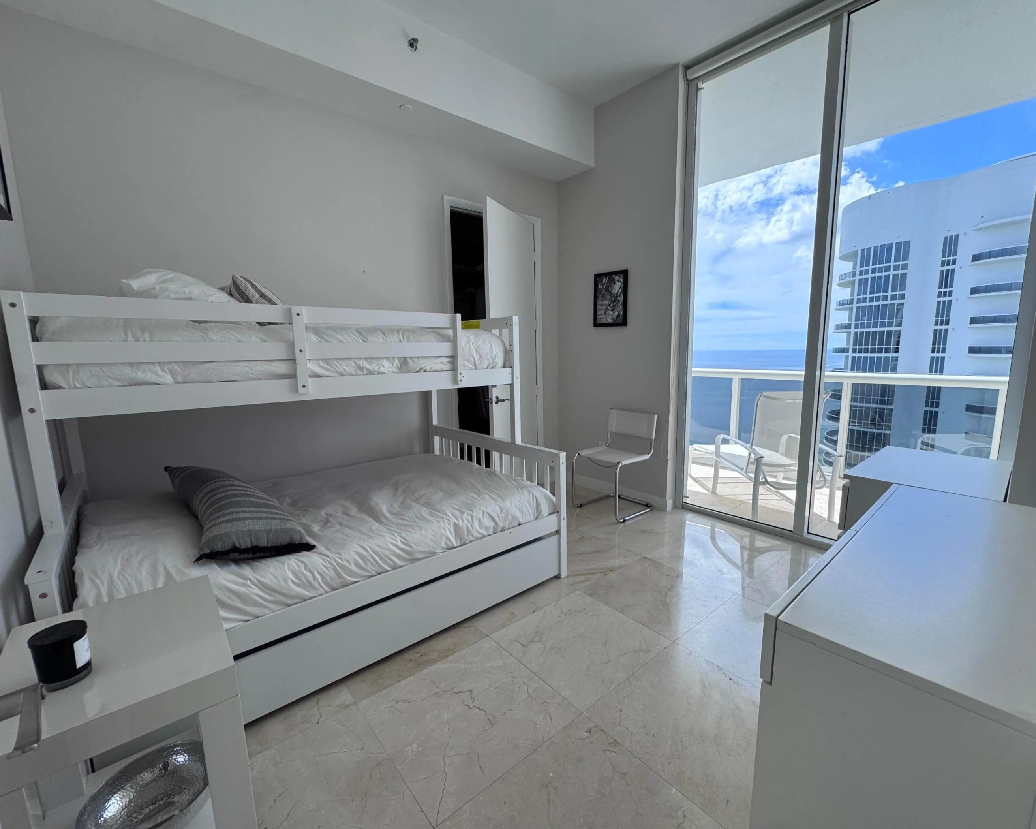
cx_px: 544
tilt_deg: -9.0
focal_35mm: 15
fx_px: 460
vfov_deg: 84.0
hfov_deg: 96.7
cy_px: 418
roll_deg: +0.1
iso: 40
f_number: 2.2
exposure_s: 1/318
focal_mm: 2.22
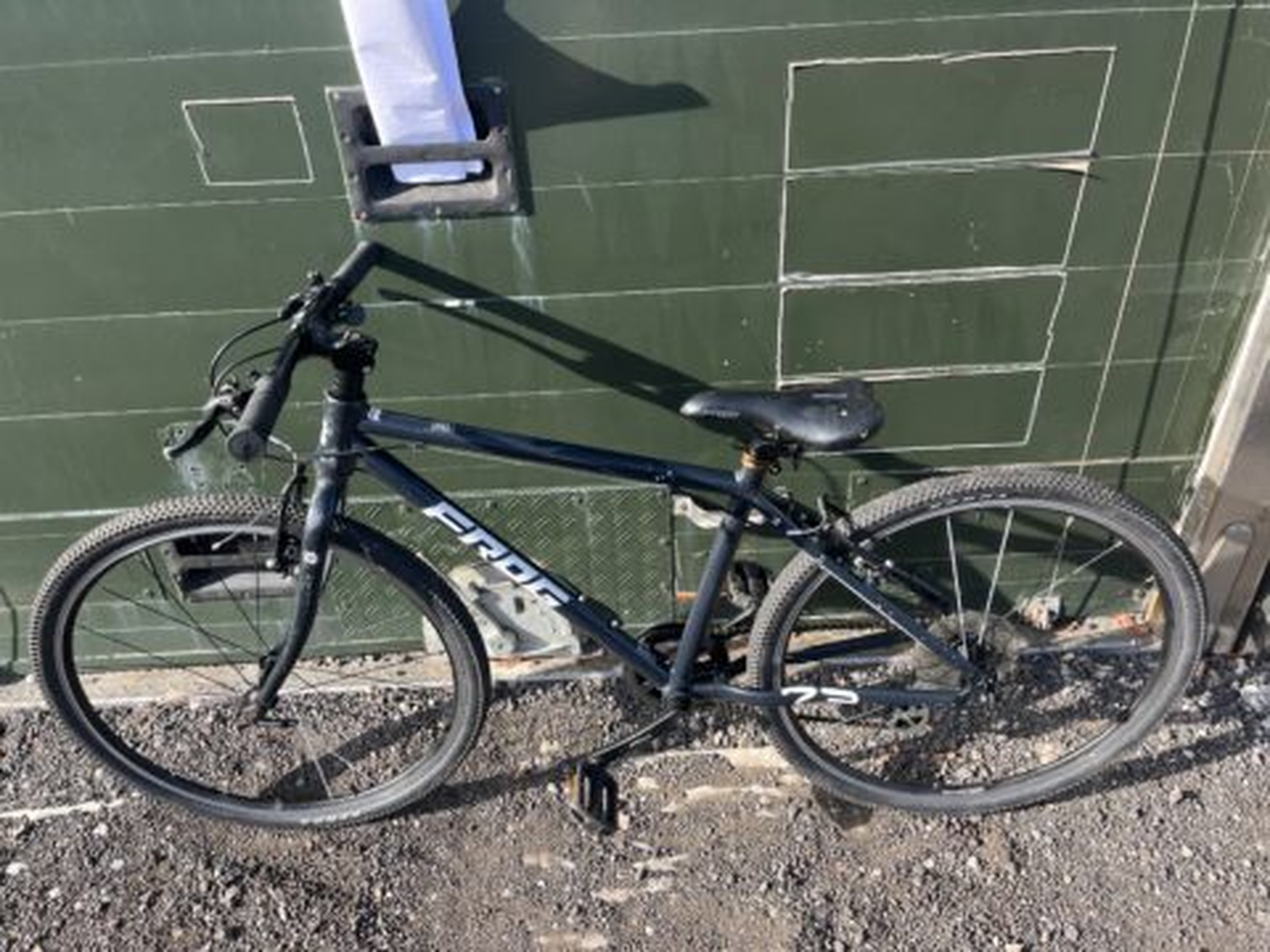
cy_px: 476
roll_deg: +4.5
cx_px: 635
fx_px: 954
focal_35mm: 26
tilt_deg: -34.4
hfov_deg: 67.3
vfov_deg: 53.1
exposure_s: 1/816
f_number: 1.6
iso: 50
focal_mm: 5.1
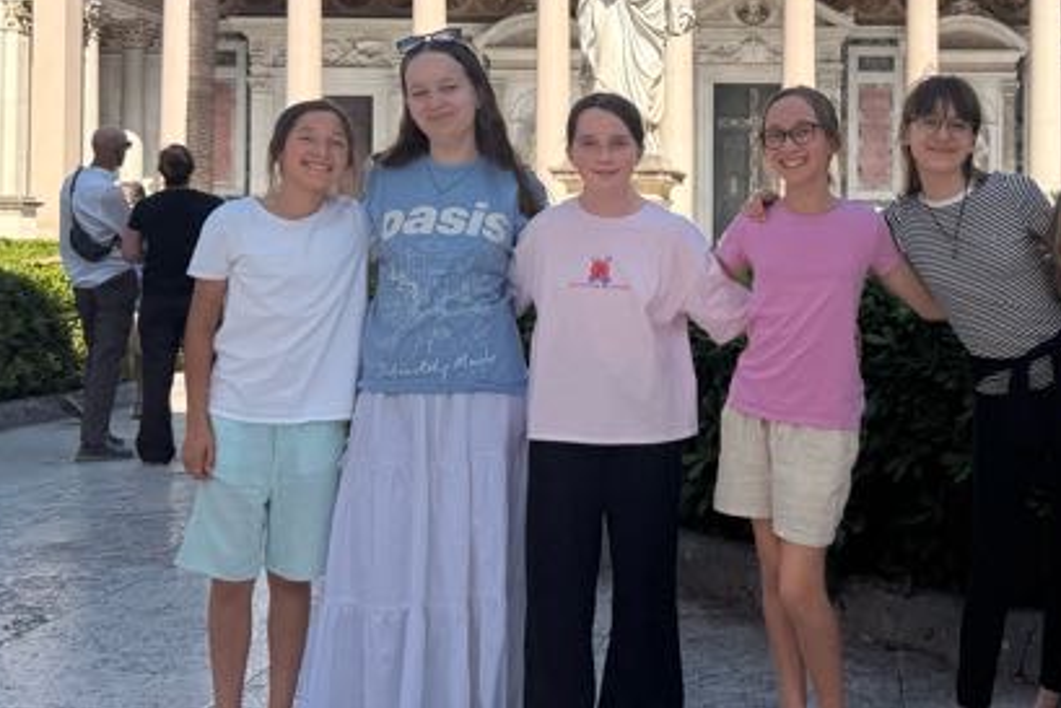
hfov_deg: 37.8
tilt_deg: +4.2
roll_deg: -0.6
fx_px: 1504
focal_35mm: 51
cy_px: 196
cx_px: 812
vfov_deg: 26.2
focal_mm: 6.76
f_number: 1.78
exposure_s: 1/4167
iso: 80
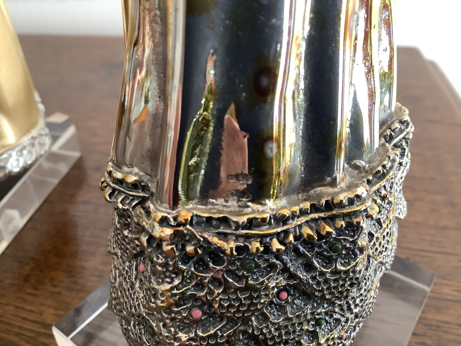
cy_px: 173
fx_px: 413
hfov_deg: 58.4
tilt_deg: -35.6
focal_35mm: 31
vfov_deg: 45.4
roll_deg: +0.2
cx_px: 230
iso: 160
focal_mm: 3.3
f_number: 2.4
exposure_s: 1/50
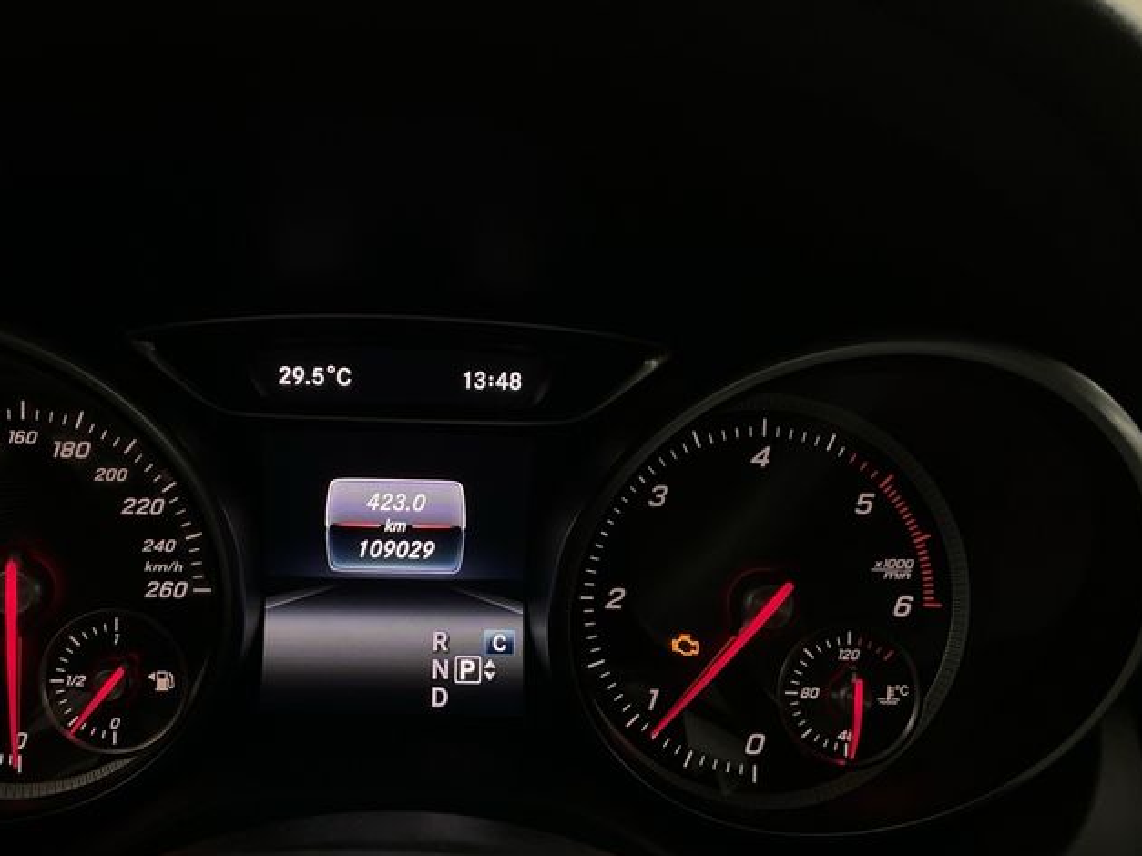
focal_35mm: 37
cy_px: 532
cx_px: 421
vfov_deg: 38.4
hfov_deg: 49.6
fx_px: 1220
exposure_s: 1/50
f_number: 1.8
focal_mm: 3
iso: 200
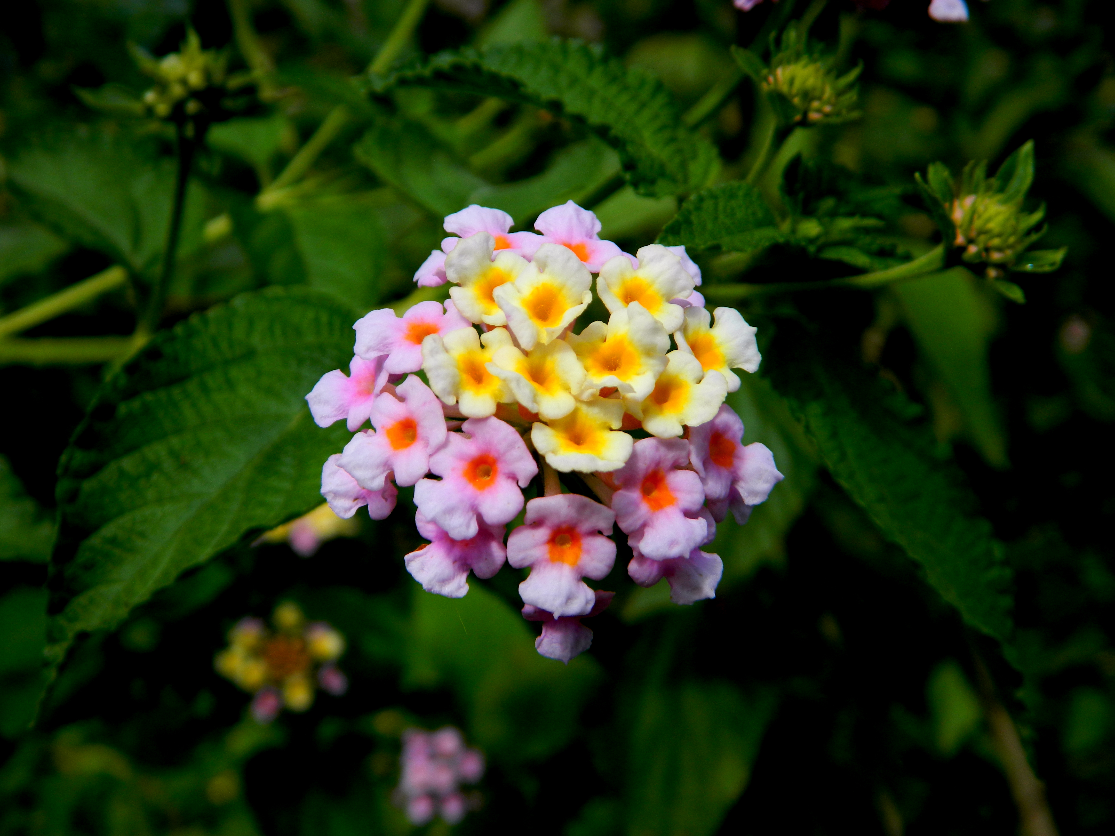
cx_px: 558
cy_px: 418
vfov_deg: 30.9
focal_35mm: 47
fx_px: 1514
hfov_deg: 40.4
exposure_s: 1/800
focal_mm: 8.4
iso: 80
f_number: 3.6
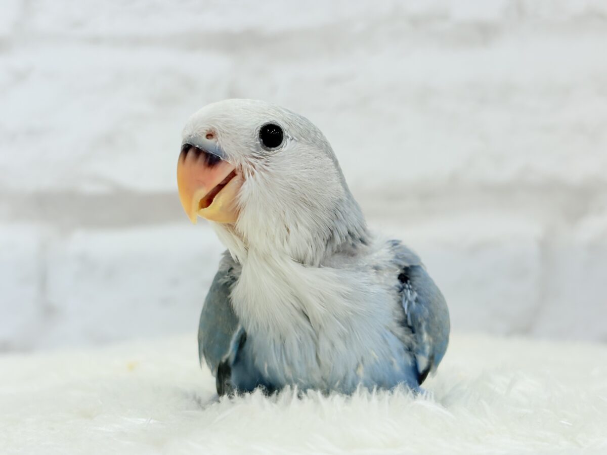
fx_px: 912
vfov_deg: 28.0
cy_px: 228
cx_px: 304
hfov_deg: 36.8
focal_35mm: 52
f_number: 1.6
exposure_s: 1/100
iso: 64
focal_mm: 5.96
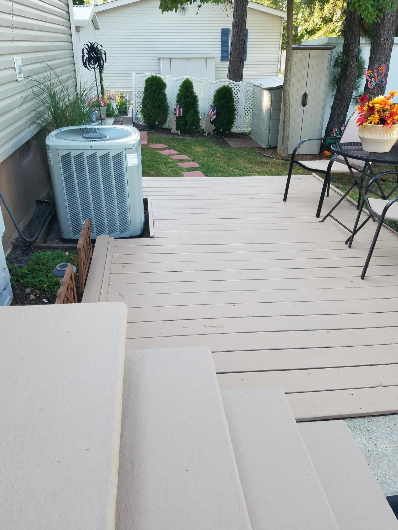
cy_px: 265
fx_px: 399
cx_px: 199
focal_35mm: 26
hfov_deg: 53.1
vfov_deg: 67.3
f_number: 1.7
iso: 50
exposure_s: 1/257
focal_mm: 4.2
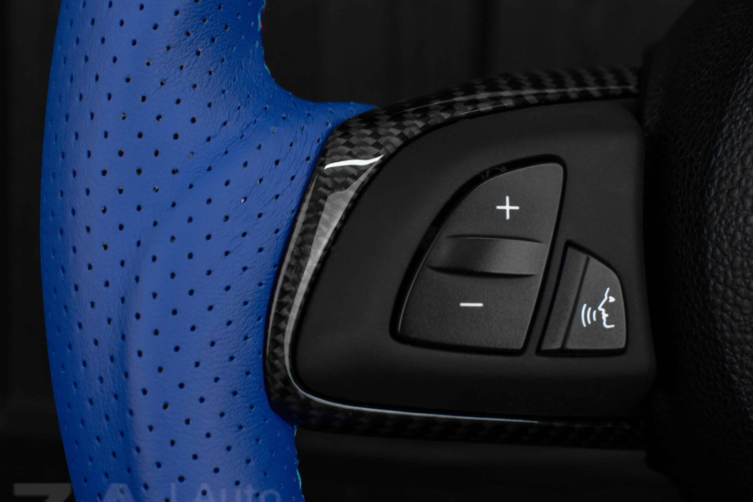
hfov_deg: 27.1
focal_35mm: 75
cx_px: 400
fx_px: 1563
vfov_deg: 18.3
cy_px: 280
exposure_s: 1/125
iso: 500
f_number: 6.3
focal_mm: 35
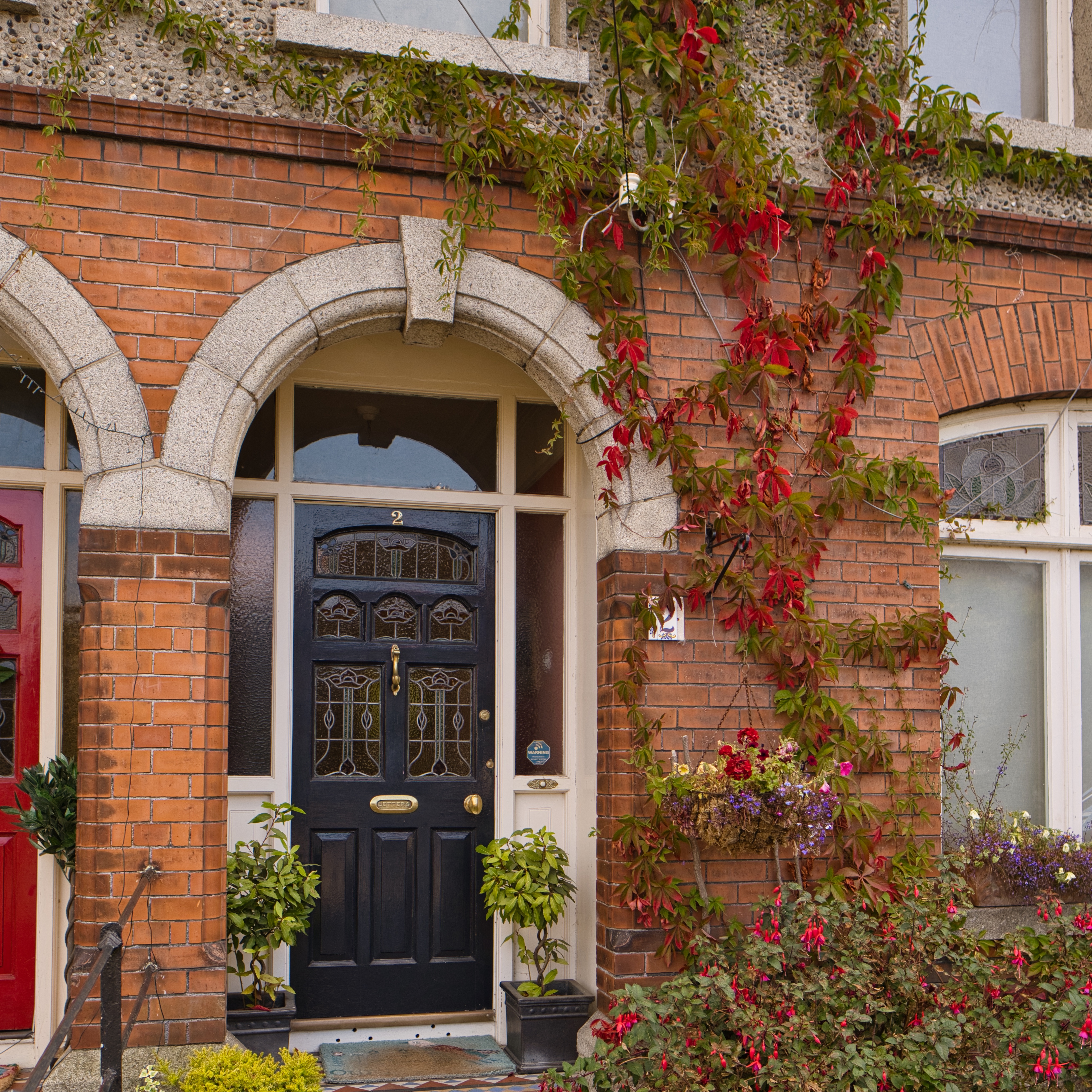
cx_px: 547
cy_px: 740
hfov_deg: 52.5
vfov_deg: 51.4
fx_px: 1106
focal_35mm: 31
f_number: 3.2
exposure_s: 1/250
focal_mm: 16
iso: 160
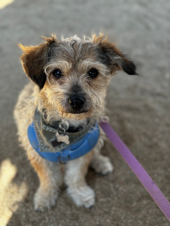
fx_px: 340
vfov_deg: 36.8
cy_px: 113
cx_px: 85
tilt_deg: -35.2
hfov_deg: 28.0
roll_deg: -1.6
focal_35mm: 52
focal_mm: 5.96
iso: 32
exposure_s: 1/290
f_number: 1.6
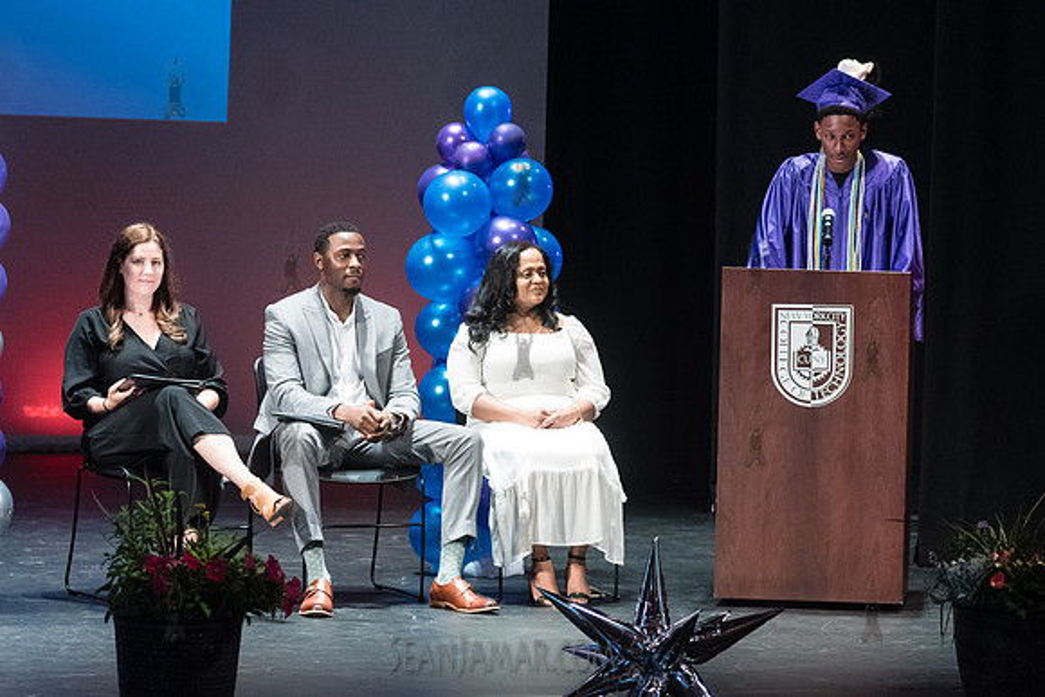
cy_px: 307
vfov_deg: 8.2
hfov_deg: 12.3
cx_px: 525
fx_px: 4846
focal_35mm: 167
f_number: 4
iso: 4000
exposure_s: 1/200
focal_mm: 112
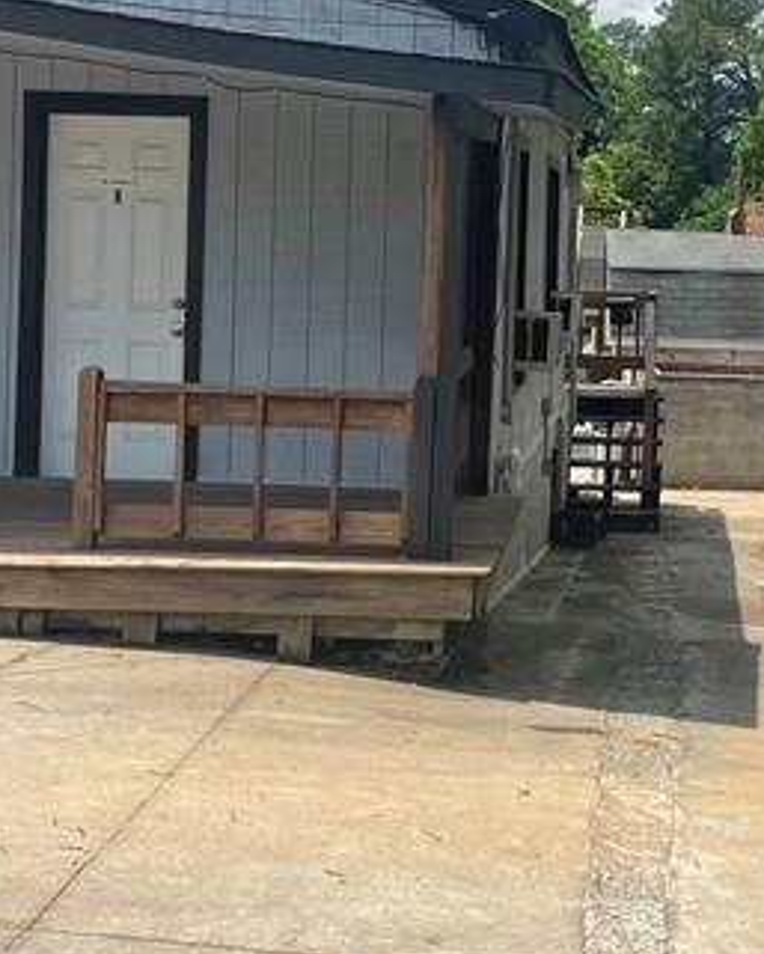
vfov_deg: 23.4
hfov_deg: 18.9
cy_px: 279
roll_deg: -1.3
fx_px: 2288
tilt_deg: -2.0
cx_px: 511
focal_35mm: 81
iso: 32
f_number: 1.6
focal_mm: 4.2
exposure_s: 1/4132
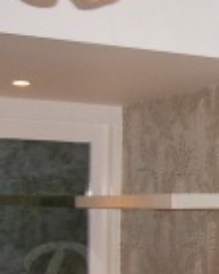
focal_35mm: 126
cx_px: 422
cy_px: 274
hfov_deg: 11.2
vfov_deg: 15.0
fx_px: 1022
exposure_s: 1/40
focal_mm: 5.8
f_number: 2.6
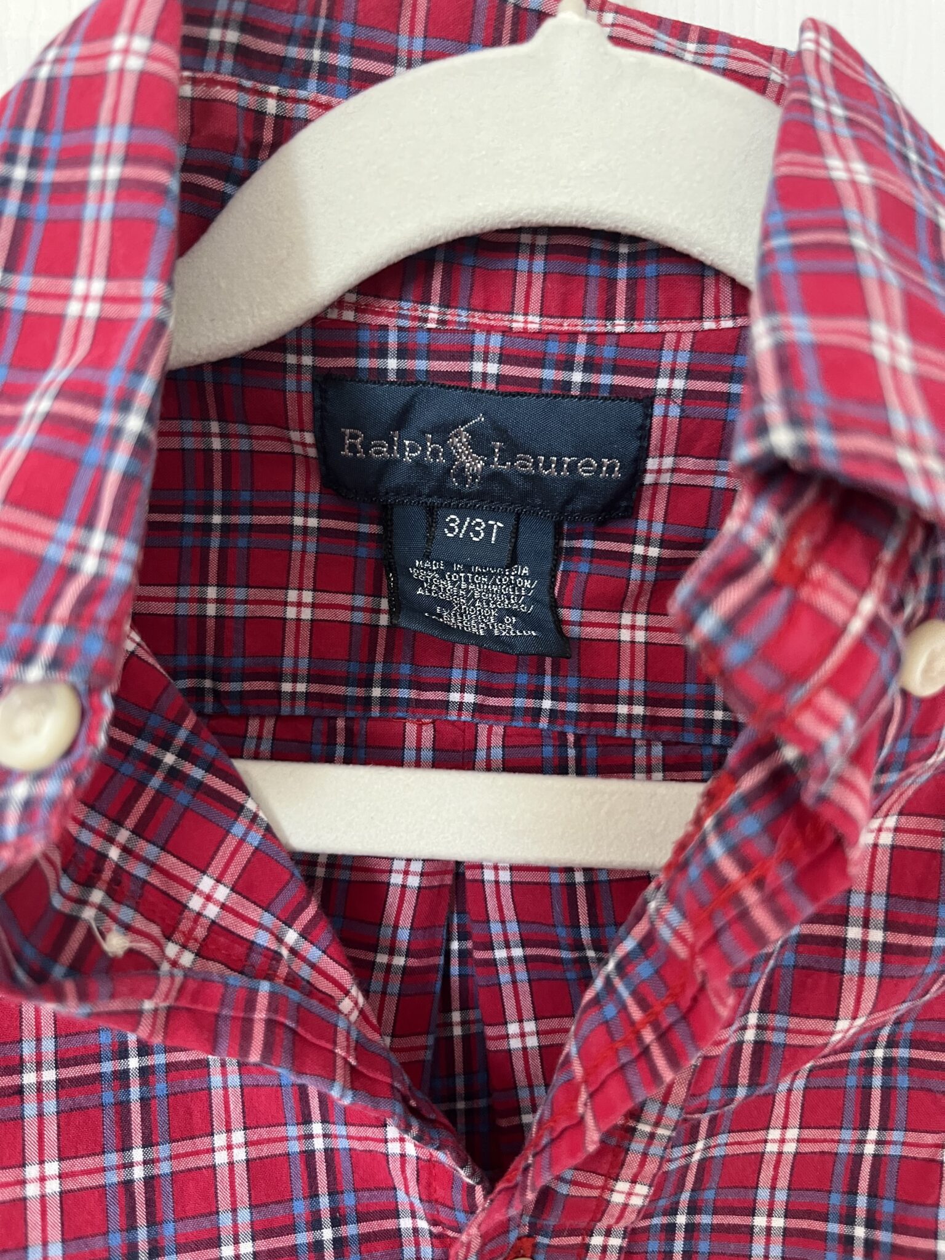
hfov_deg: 53.1
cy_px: 630
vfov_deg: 67.3
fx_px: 946
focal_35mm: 26
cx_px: 472
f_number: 1.6
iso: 320
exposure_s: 1/60
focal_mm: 5.1
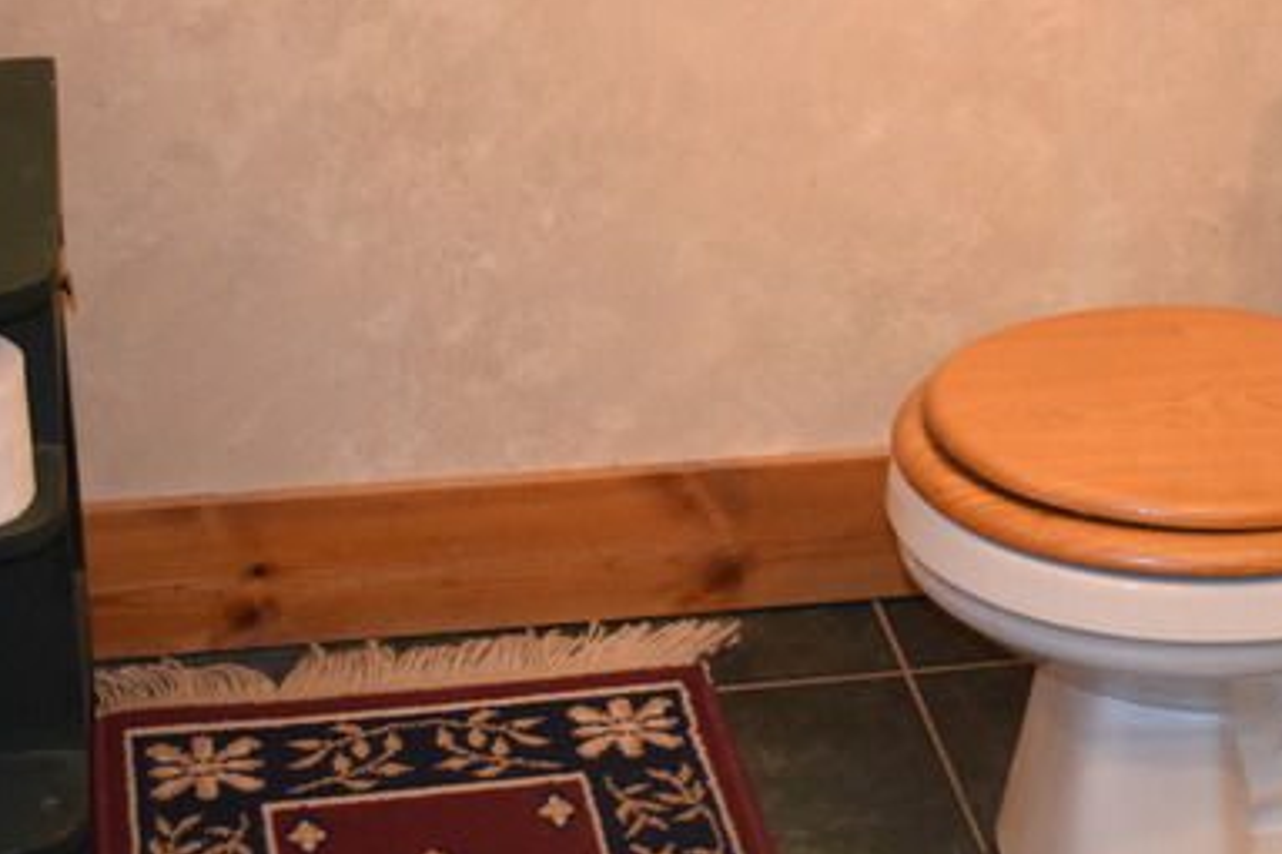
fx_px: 3126
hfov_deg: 22.8
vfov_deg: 15.5
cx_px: 1031
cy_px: 260
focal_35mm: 88
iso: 3200
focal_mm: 35
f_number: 4.5
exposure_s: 1/60
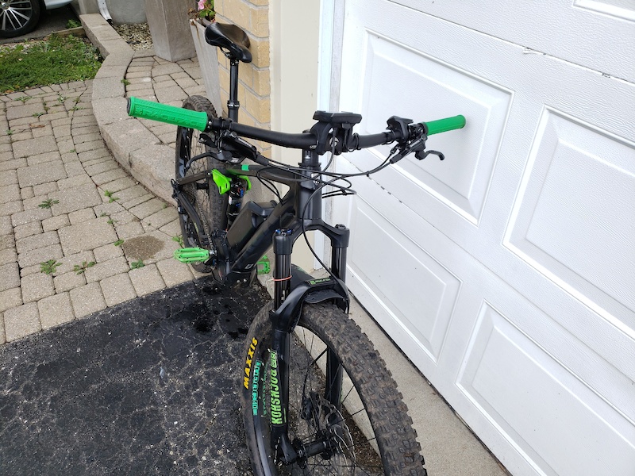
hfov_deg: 67.3
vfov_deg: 53.1
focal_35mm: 26
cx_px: 318
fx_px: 477
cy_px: 238
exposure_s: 1/495
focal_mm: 4.3
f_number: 1.5
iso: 50
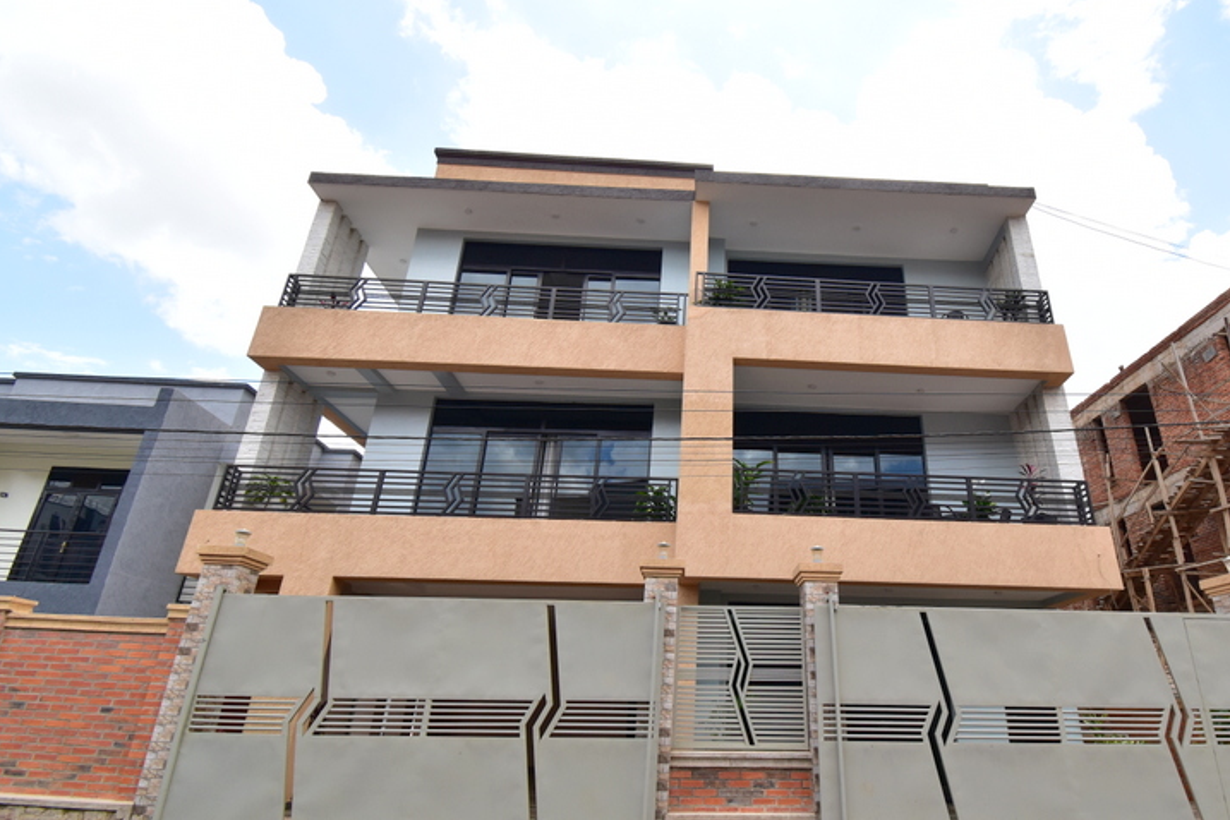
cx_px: 733
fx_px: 615
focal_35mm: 18
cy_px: 434
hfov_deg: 89.0
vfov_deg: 67.3
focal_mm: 10
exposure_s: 1/500
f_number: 8
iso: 500
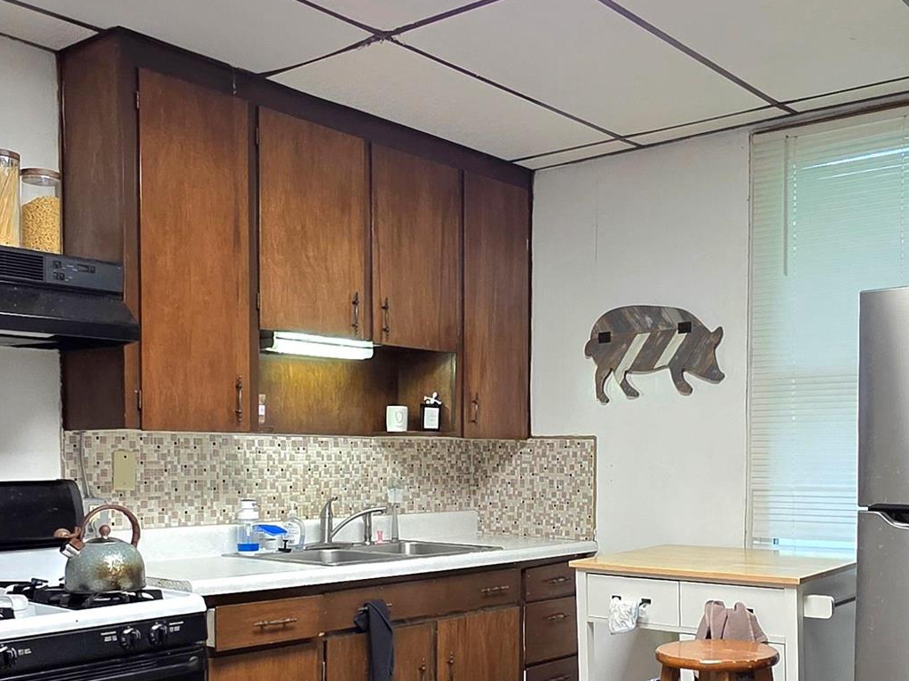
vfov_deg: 36.0
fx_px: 1024
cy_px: 508
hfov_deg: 47.7
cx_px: 520
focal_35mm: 39
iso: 160
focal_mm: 2.2
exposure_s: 1/60.2
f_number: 1.9
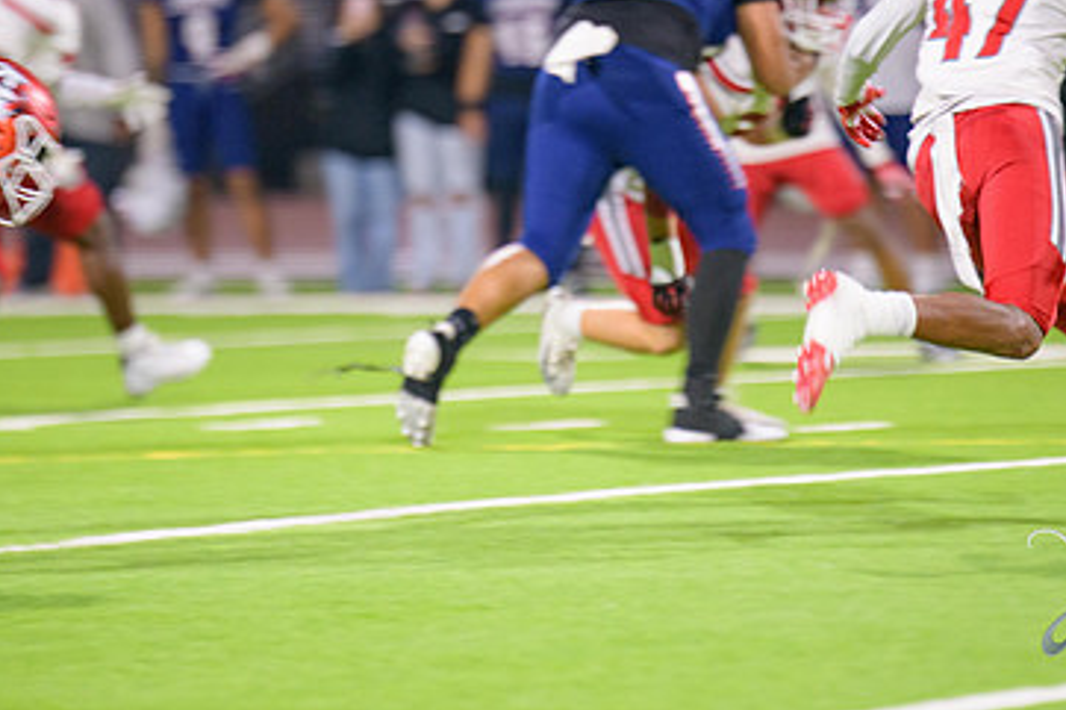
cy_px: 175
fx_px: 14236
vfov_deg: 2.9
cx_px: 489
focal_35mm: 481
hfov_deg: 4.3
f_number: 2.8
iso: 2000
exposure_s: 1/250
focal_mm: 300
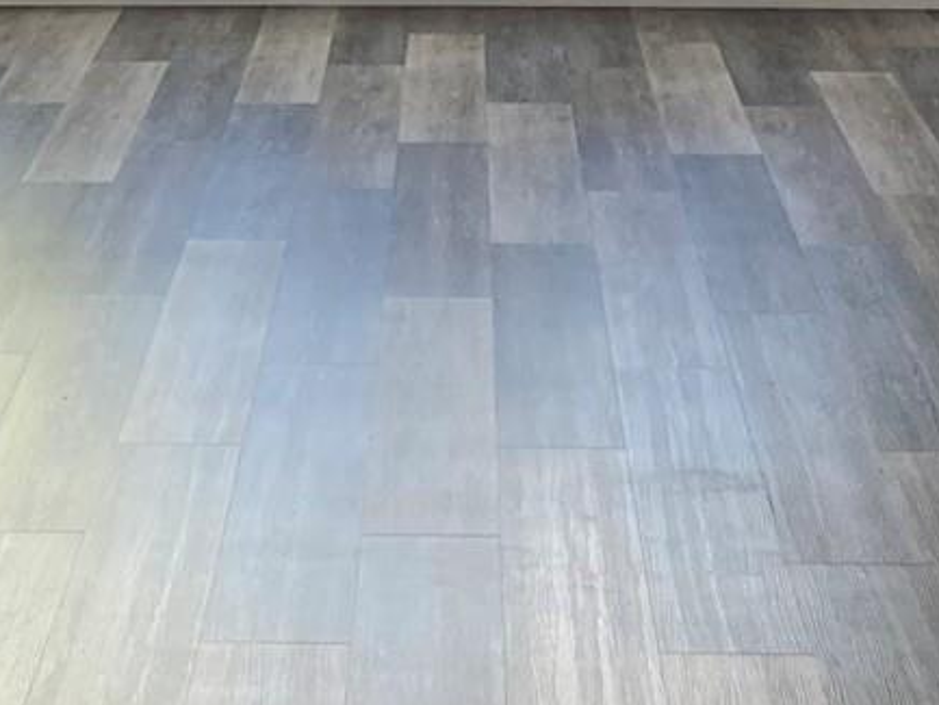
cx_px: 258
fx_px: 3337
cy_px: -696
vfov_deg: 11.0
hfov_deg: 16.0
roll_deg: +1.3
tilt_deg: +4.2
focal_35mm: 123
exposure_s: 1/60
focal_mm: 4.25
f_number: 1.8
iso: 80
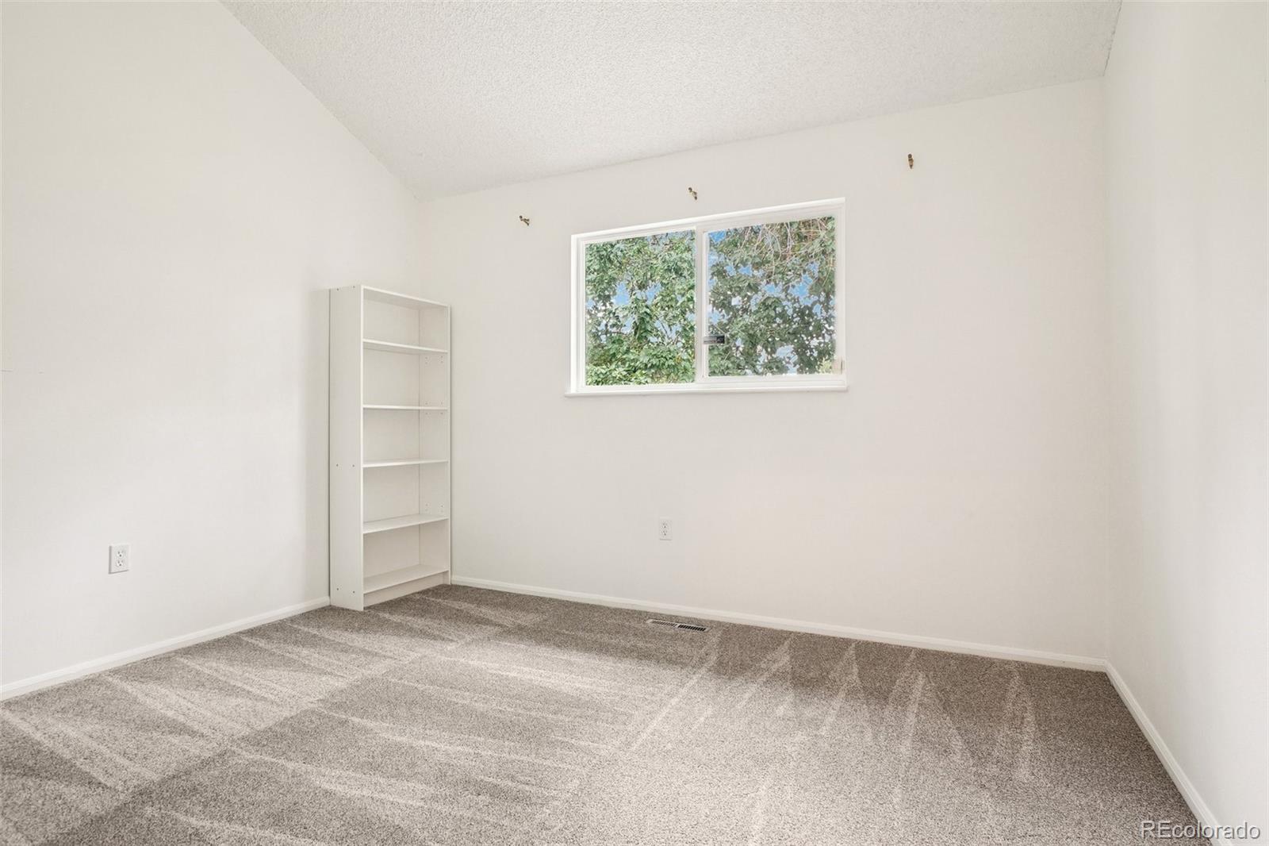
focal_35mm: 18
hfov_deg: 90.0
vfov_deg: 67.4
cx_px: 634
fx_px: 634
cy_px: 423
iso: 400
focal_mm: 12
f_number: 8
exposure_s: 1/8
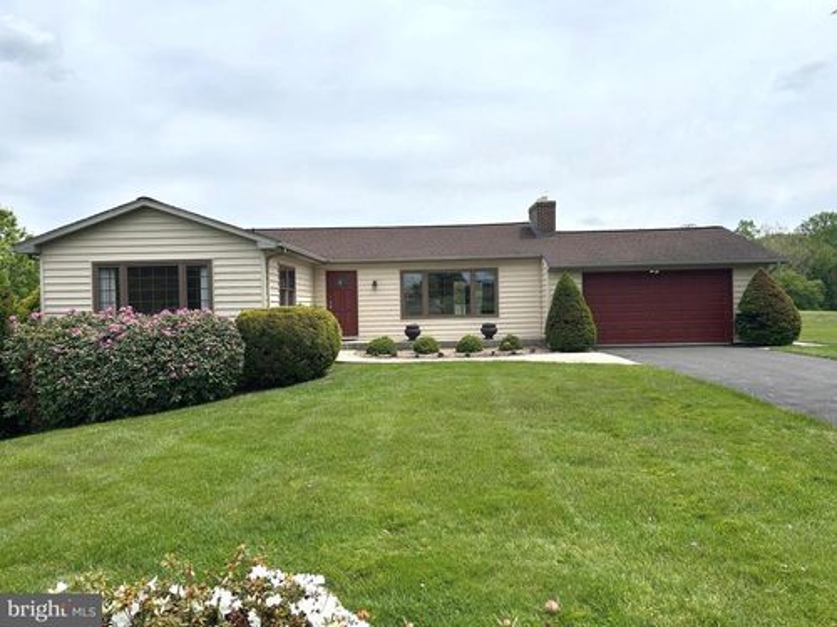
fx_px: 629
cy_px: 314
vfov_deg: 53.1
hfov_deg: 67.3
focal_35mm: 26
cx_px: 418
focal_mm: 5.7
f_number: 1.5
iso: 50
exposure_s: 1/6579
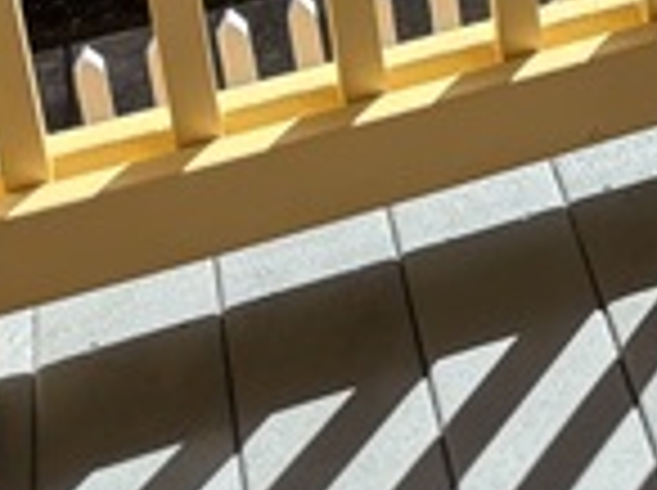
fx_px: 2255
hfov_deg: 13.7
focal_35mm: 119
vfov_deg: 10.8
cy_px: -620
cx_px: 1388
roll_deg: -1.1
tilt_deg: -15.8
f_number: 1.6
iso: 50
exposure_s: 1/1477
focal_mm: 5.96
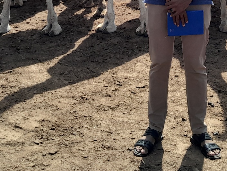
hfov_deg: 25.6
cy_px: -55
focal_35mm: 75
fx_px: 492
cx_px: 174
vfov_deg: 18.2
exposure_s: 1/578
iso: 40
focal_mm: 3.98
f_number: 1.8
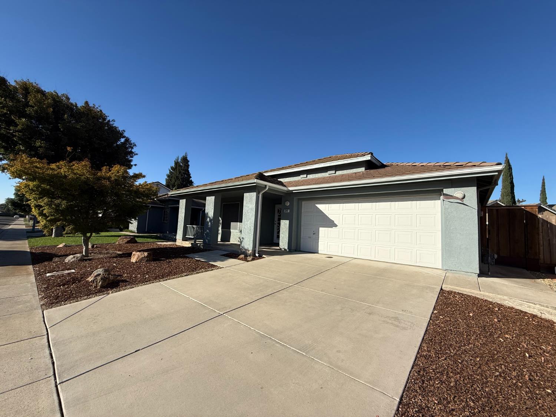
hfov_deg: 102.1
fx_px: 225
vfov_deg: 85.7
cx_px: 278
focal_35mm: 14
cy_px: 208
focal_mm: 2.22
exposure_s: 1/2717
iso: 50
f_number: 2.2
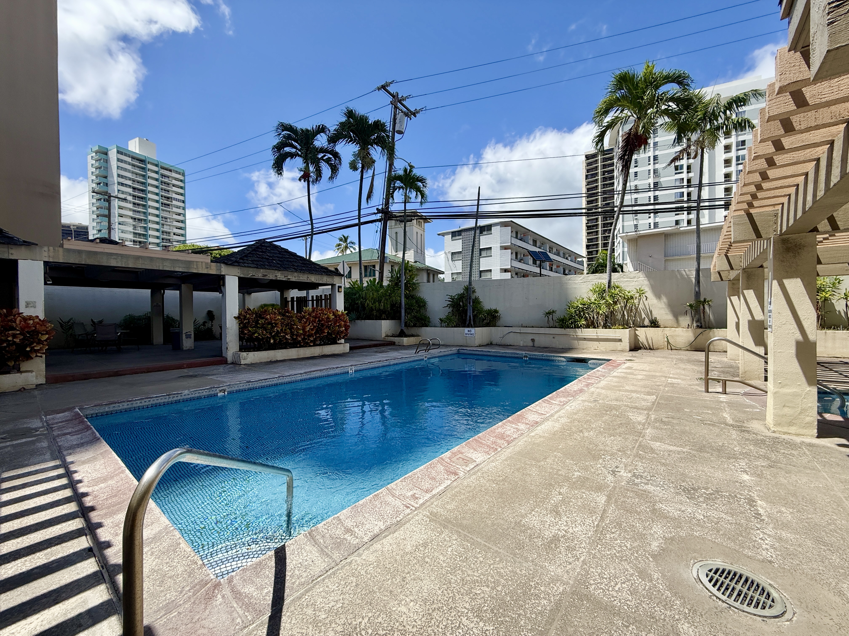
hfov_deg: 102.1
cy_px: 318
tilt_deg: +0.5
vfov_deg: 85.7
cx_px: 424
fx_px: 343
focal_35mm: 14
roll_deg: +0.8
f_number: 2.2
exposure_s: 1/1745
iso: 50
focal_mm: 2.22
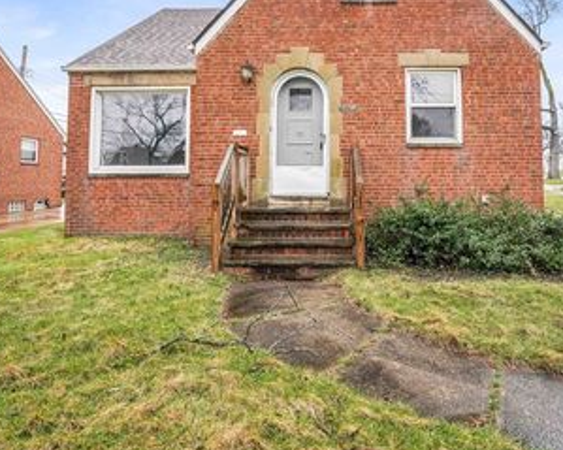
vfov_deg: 59.9
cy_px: 159
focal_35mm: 23
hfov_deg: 72.3
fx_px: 382
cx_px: 326
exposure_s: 1/320
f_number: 8
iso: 640
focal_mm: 14.6
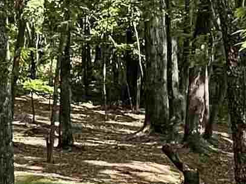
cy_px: 211
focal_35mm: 485
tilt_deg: -1.7
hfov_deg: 4.1
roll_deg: +2.5
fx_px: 3448
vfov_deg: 3.1
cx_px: -103
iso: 20
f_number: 2.2
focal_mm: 7.5
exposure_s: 1/179
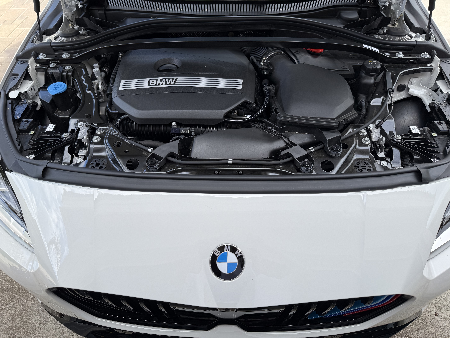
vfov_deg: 56.8
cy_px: 169
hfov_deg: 71.6
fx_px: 312
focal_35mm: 24
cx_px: 225
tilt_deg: -53.7
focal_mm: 6.76
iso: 80
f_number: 1.78
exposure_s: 1/1271
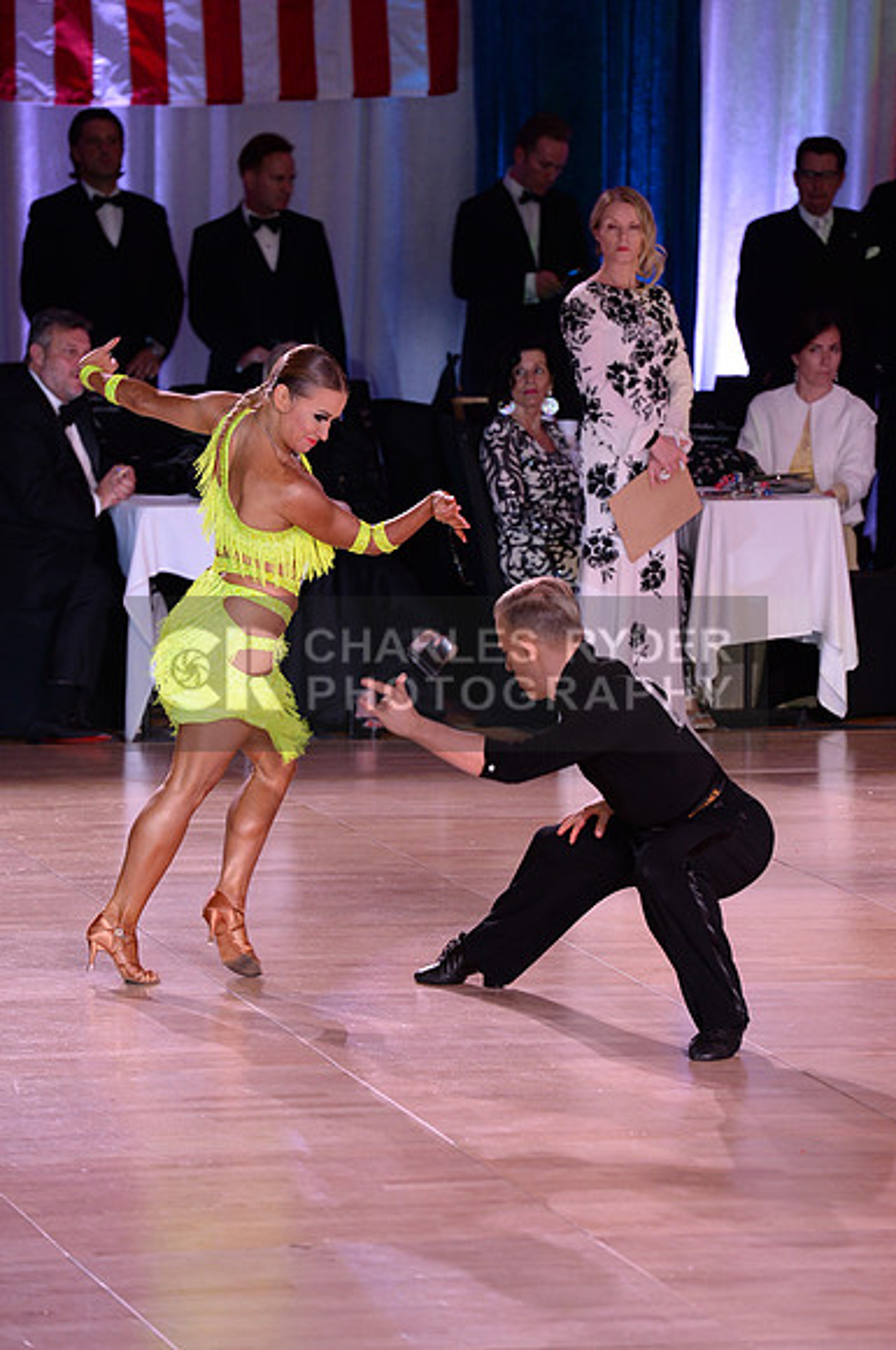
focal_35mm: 190
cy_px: 675
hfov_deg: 7.2
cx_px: 448
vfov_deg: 10.8
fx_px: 7114
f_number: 5
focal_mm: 190
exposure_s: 1/250
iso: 2000
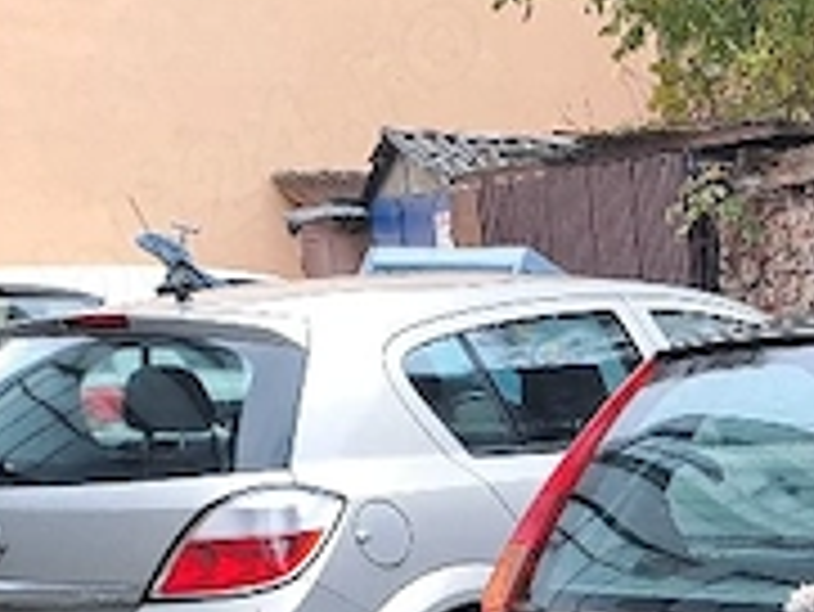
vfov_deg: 16.2
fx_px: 1953
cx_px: 1066
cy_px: 940
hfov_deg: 21.3
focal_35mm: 83
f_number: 1.8
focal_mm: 4.65
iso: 50
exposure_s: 1/100
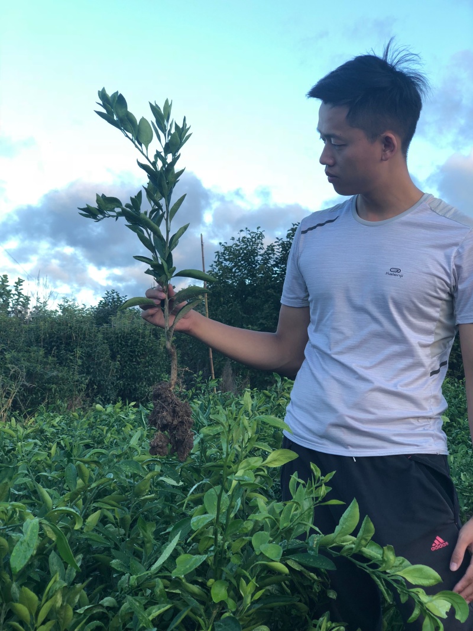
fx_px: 948
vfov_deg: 36.8
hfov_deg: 28.0
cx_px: 236
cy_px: 316
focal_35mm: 52
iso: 16
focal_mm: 6
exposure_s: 1/100
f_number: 2.4
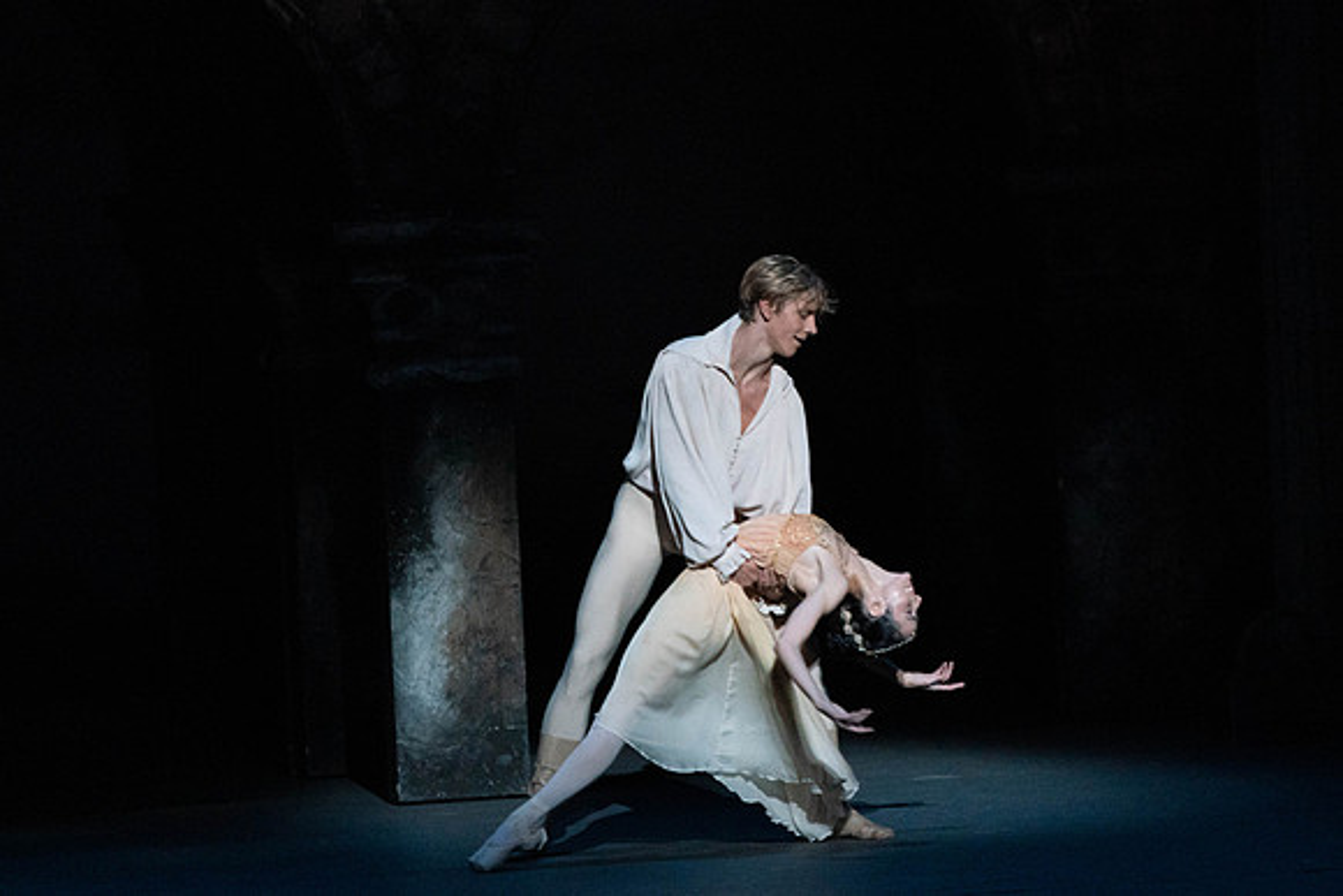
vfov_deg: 3.5
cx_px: 782
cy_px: 495
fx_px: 14869
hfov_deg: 5.2
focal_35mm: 399
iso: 8000
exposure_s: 1/250
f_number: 6.3
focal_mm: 339
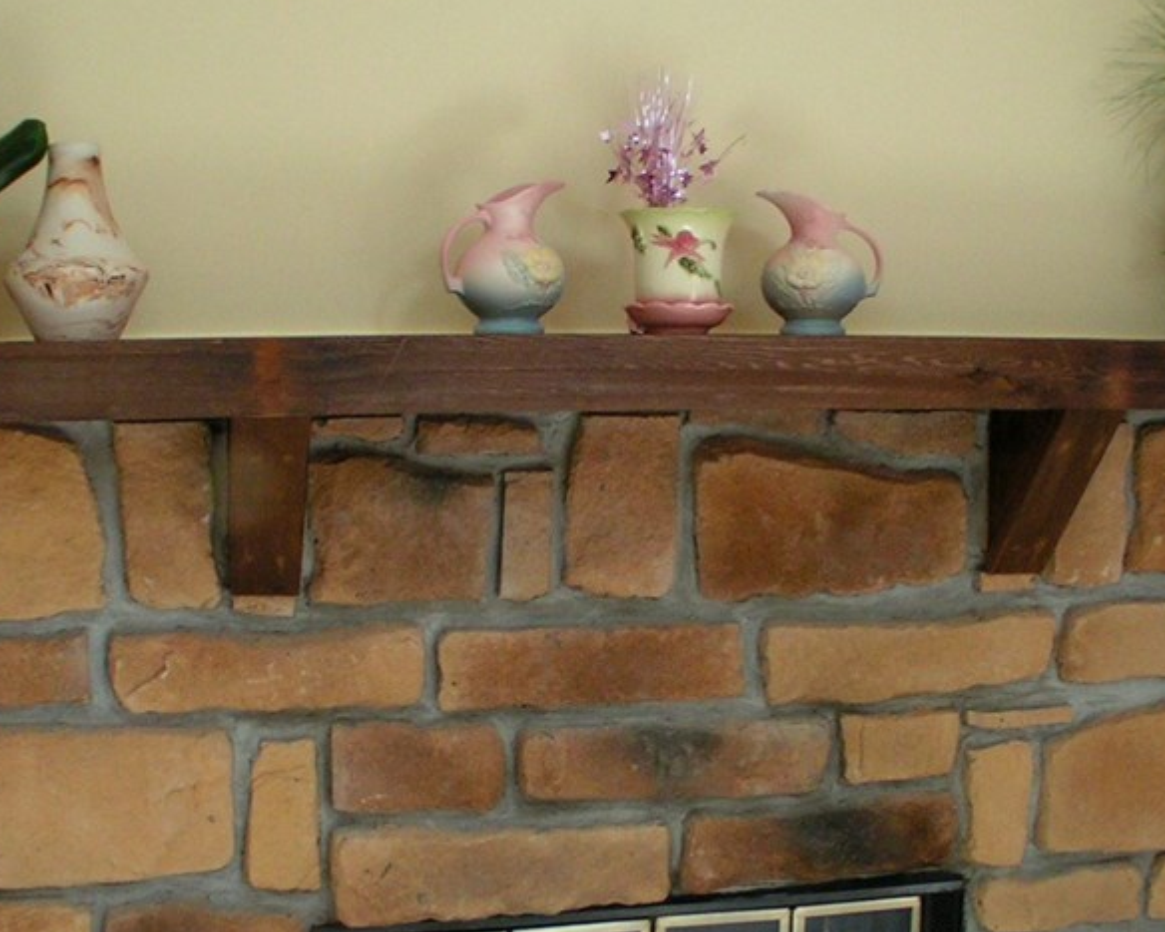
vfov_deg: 23.4
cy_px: 601
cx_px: 577
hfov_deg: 29.1
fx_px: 2241
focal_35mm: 65
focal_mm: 5.8
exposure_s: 1/40
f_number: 2.8
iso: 125
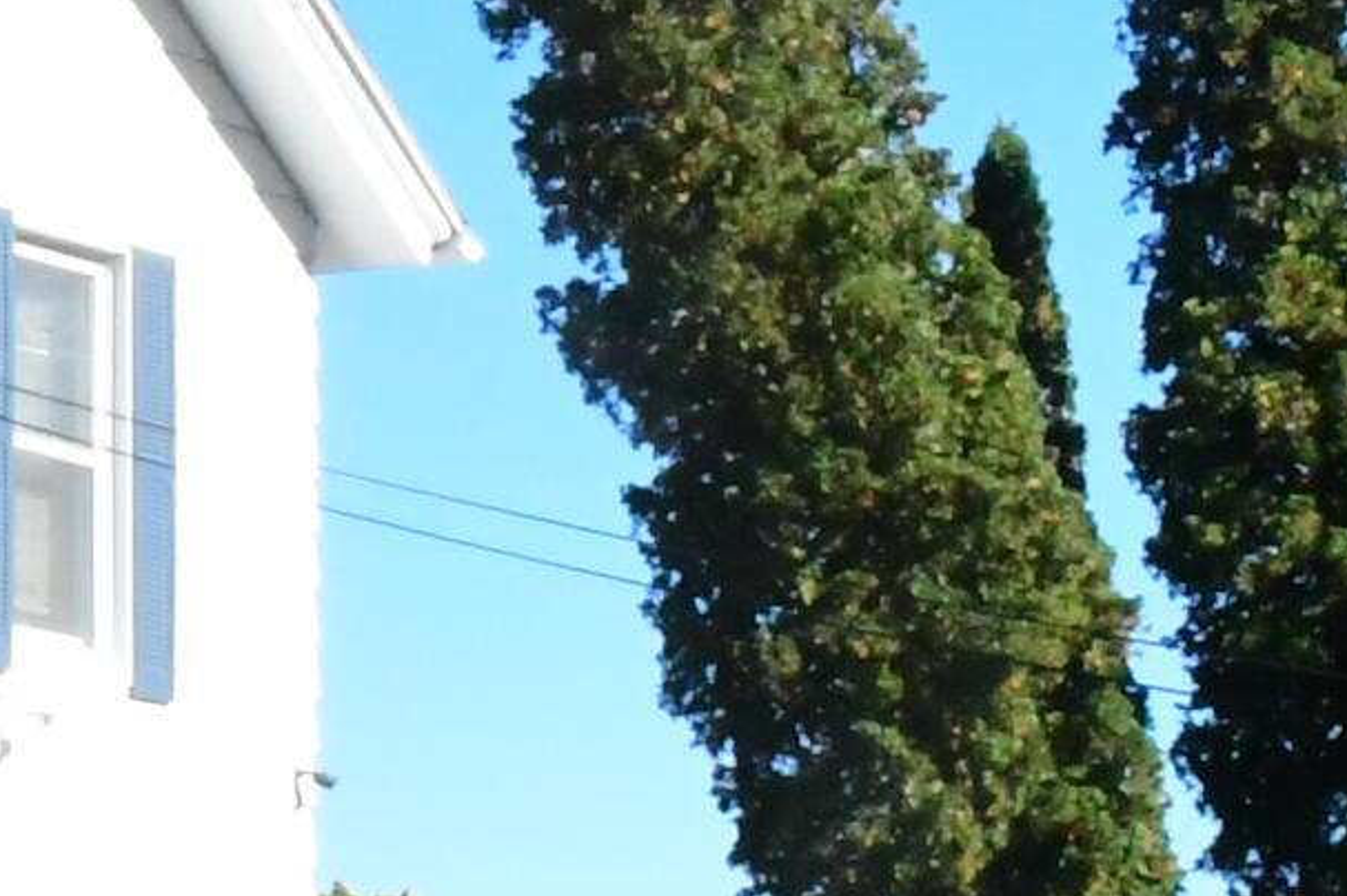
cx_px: -1545
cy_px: 756
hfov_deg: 10.4
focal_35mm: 178
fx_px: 6656
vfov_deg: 7.7
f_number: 22
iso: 3200
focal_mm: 18
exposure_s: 1/400
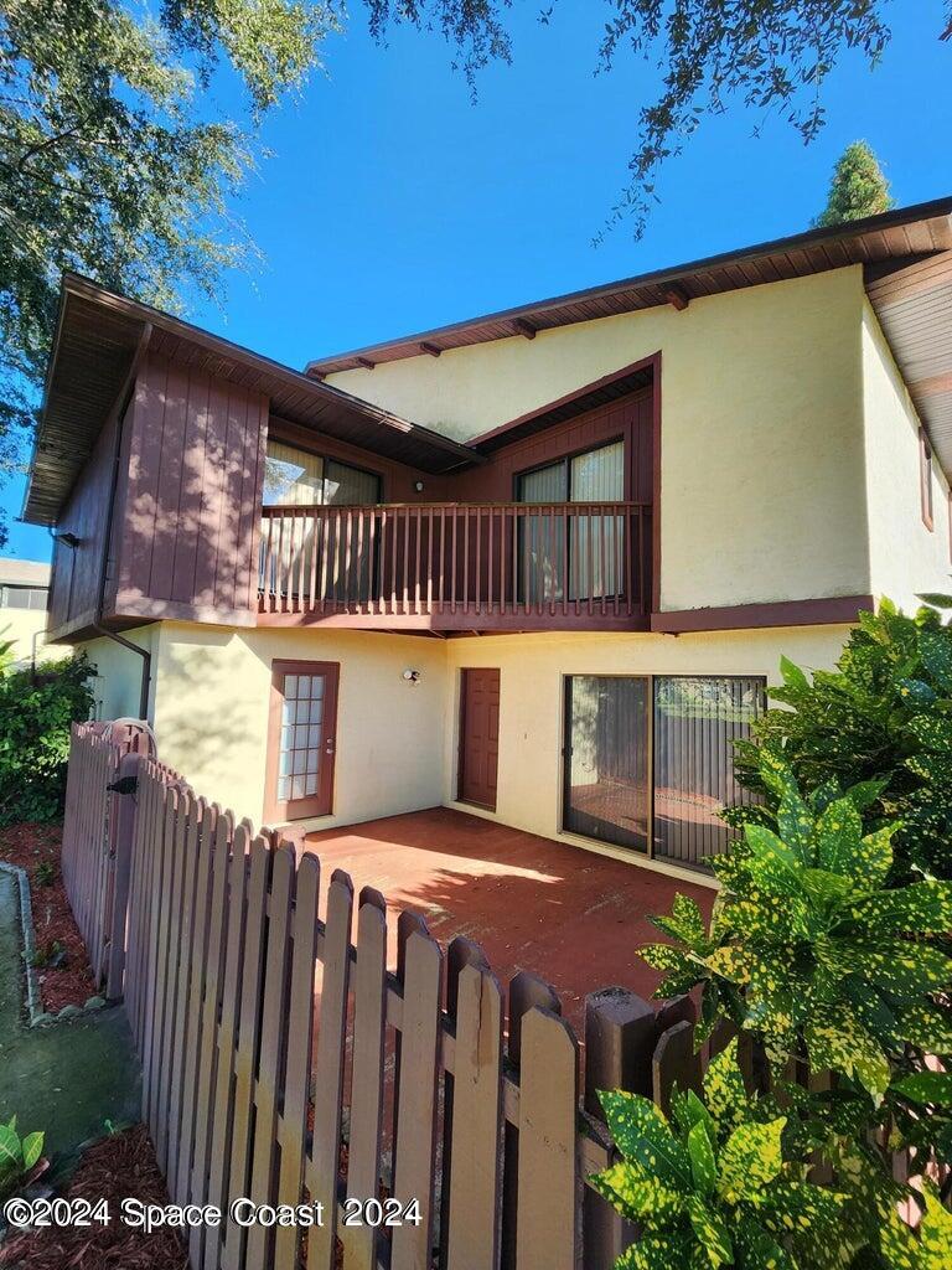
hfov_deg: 89.9
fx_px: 477
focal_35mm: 13
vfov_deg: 106.2
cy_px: 635
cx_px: 476
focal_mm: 2.2
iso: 50
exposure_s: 1/287
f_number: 2.2
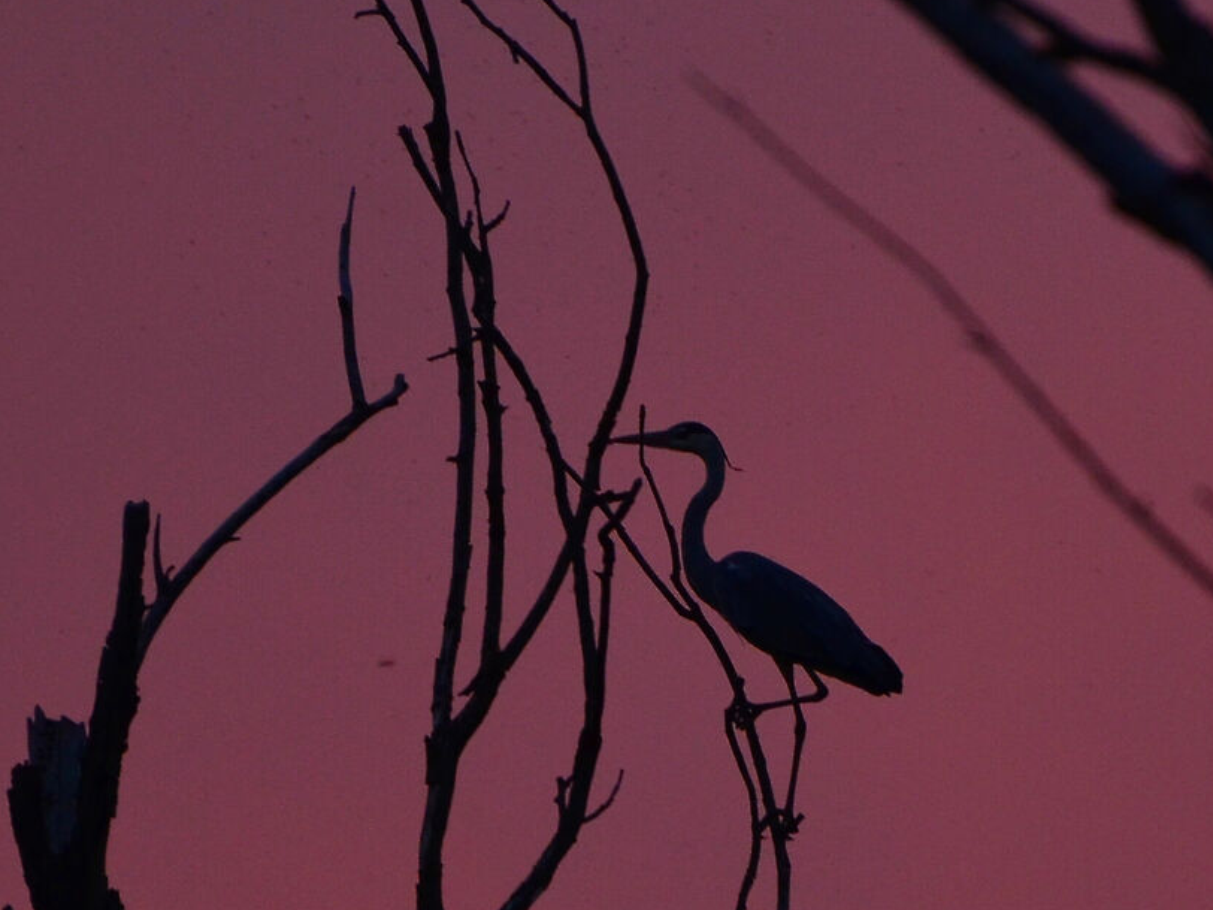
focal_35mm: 1276
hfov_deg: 1.6
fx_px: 44713
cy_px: 619
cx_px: 739
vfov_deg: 1.2
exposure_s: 1/250
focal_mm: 300
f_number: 5.6
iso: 800
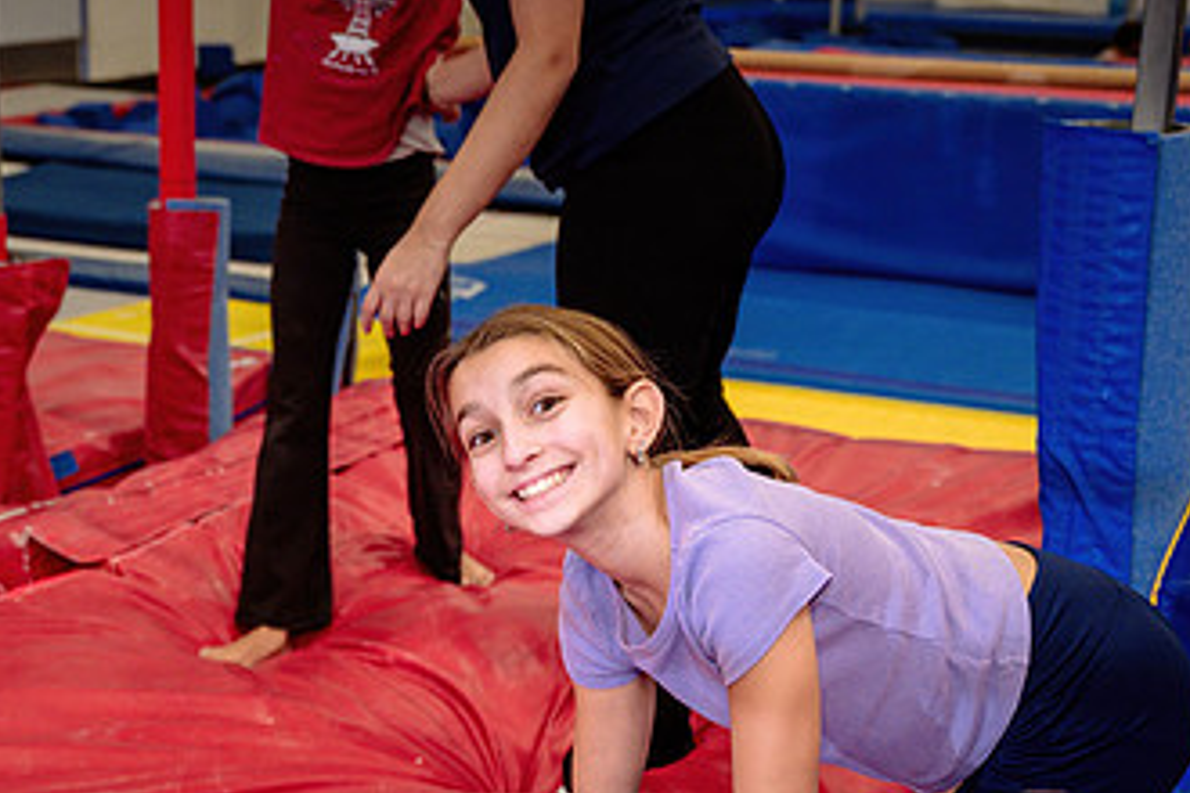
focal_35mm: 68
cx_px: 387
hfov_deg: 29.4
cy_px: 589
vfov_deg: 19.9
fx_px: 2248
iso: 1600
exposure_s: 1/250
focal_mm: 33.5
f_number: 3.5
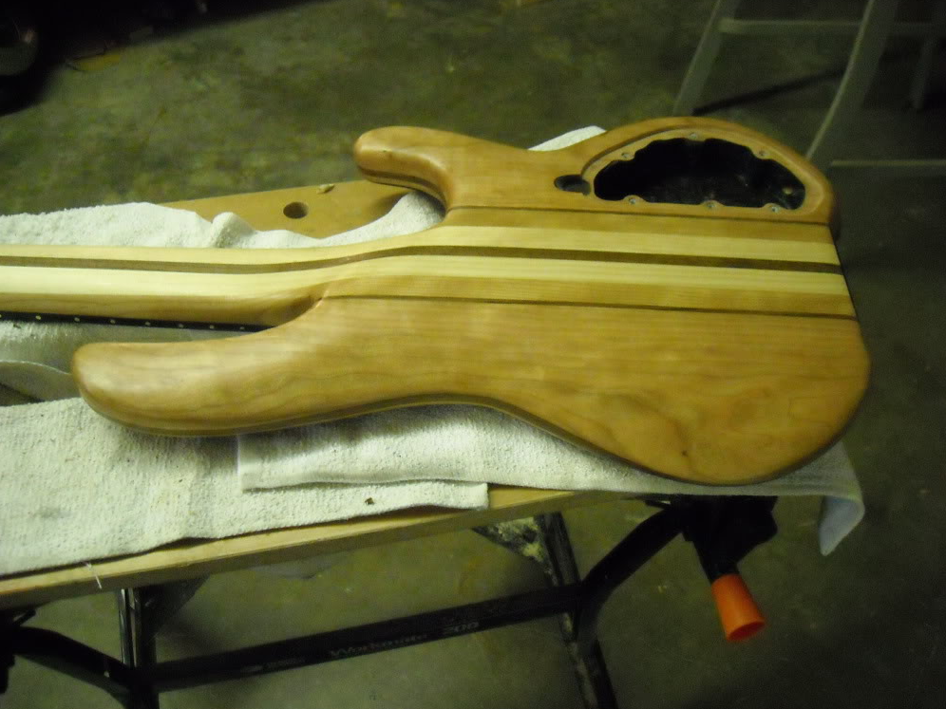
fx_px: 984
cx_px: 468
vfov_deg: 39.7
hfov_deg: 51.4
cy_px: 359
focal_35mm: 36
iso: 800
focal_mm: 5.7
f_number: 2.8
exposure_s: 1/80
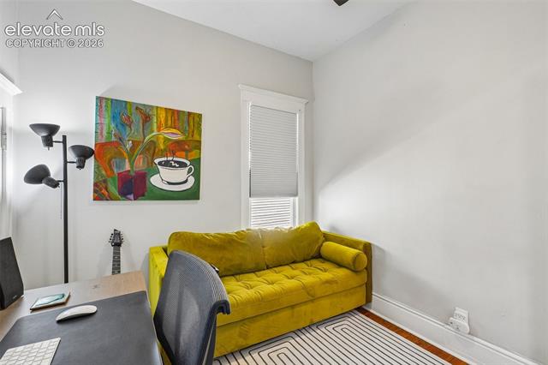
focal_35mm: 16
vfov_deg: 74.0
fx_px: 242
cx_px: 274
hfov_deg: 97.1
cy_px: 182
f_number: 8
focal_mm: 10.6
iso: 800
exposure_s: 1/6
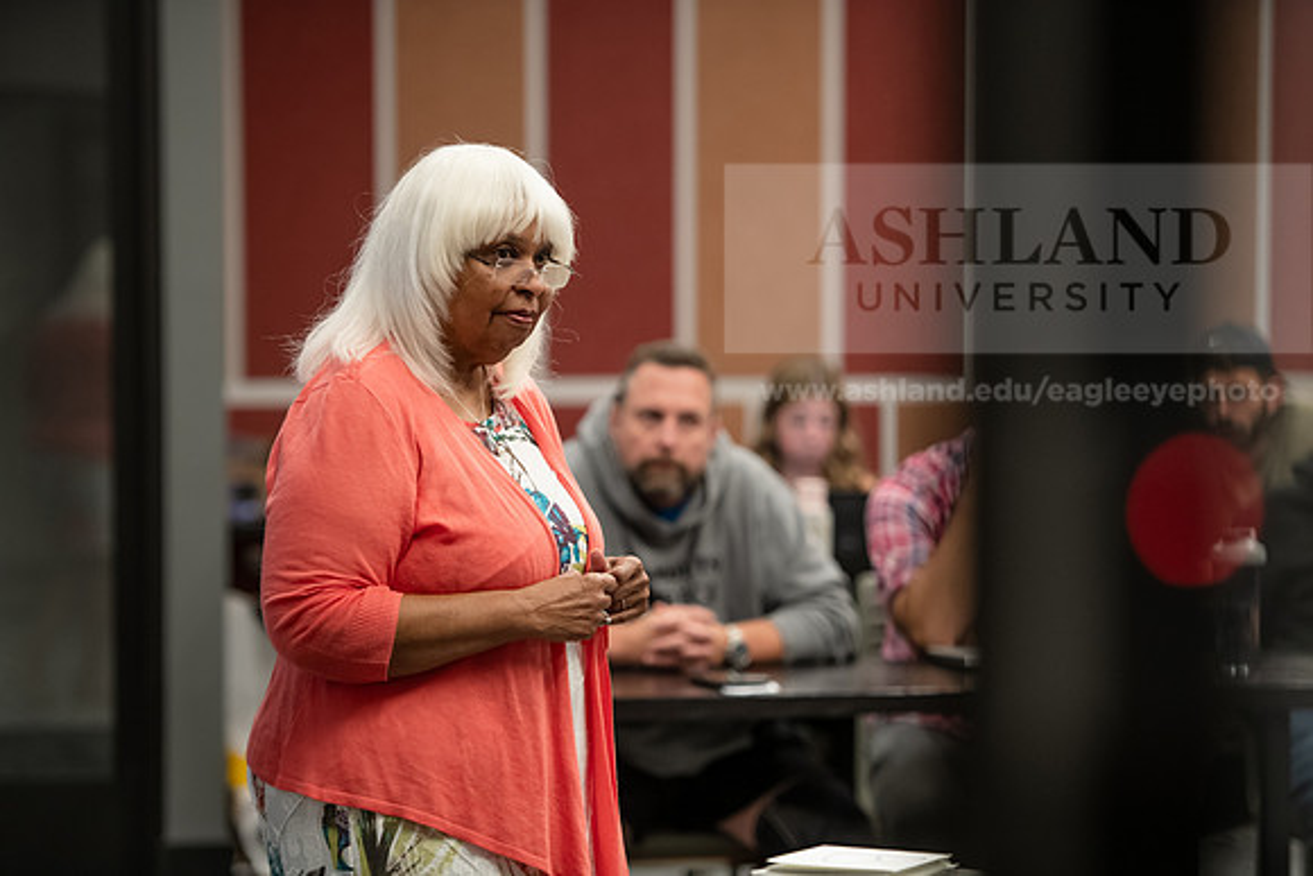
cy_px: 438
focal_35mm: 122
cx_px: 656
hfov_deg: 16.8
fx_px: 4450
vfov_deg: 11.2
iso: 1250
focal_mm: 122
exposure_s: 1/200
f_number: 2.8
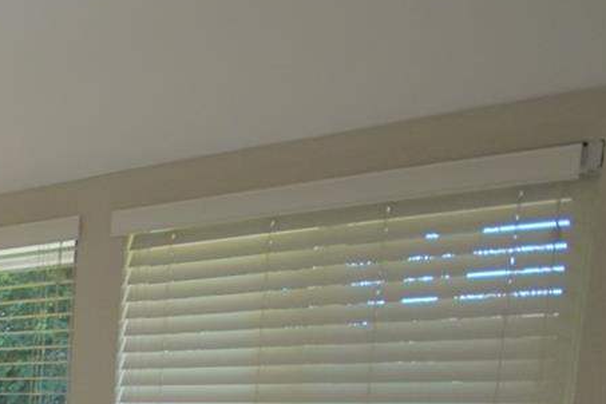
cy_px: 507
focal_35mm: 53
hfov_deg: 26.4
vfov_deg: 23.0
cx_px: -318
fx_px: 892
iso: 320
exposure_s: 1/160
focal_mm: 10
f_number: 4
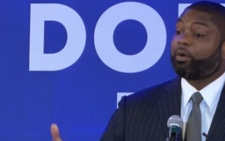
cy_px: 121
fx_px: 2907
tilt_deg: +3.2
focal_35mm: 474
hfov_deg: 4.4
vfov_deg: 2.8
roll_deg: -1.4
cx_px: 197
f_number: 2.8
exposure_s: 1/60
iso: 500
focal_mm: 16.89
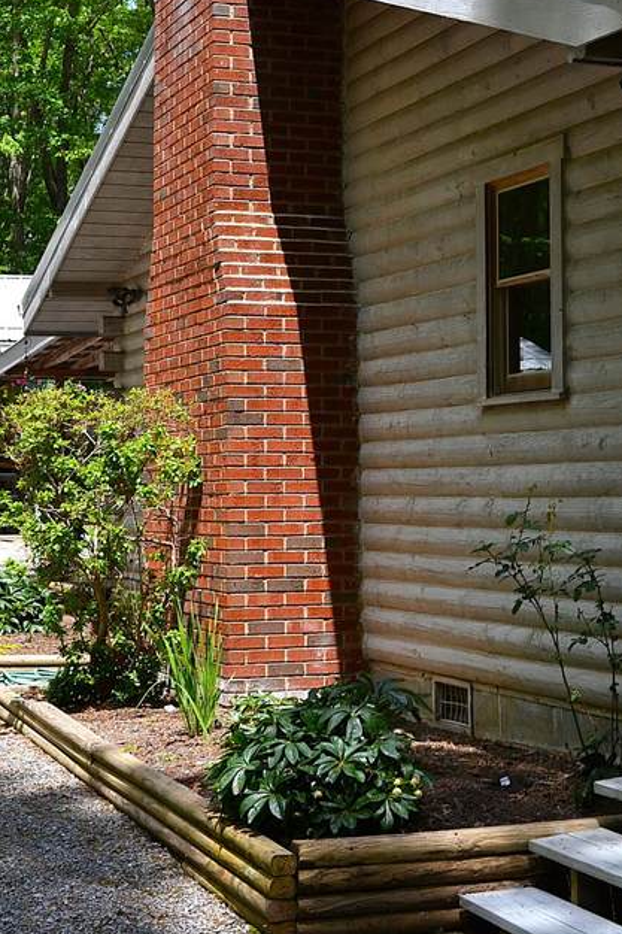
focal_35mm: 69
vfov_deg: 29.0
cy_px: 289
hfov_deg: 19.7
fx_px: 1789
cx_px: 309
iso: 100
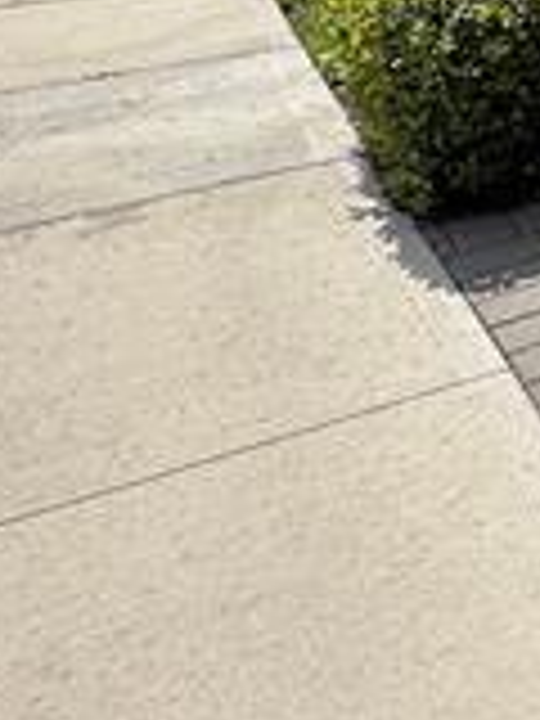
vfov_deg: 22.6
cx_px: 1120
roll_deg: -1.4
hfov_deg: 16.2
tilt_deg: +3.2
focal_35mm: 67
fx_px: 1394
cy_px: -414
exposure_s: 1/1350
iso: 40
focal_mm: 2.22
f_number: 2.2
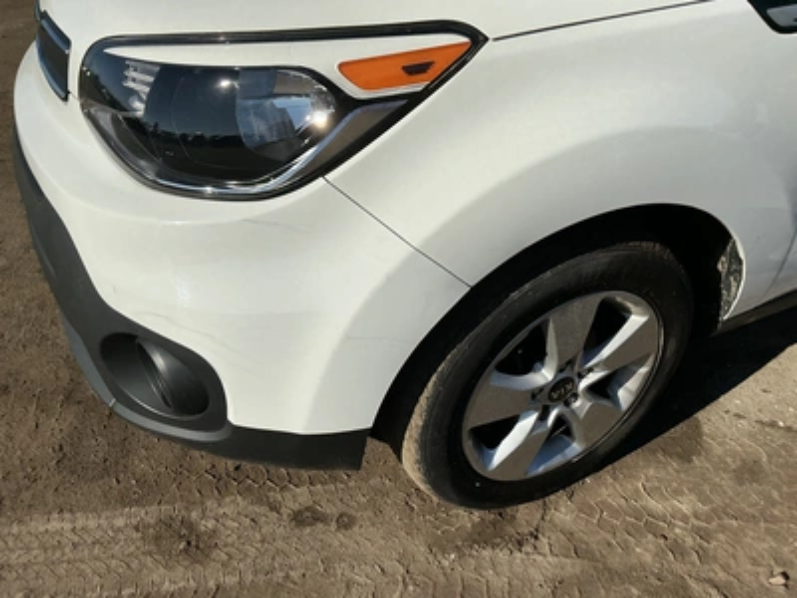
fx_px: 645
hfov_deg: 63.4
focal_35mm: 28
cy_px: 299
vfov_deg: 49.7
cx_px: 398
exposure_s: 1/4785
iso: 25
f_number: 1.8
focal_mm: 3
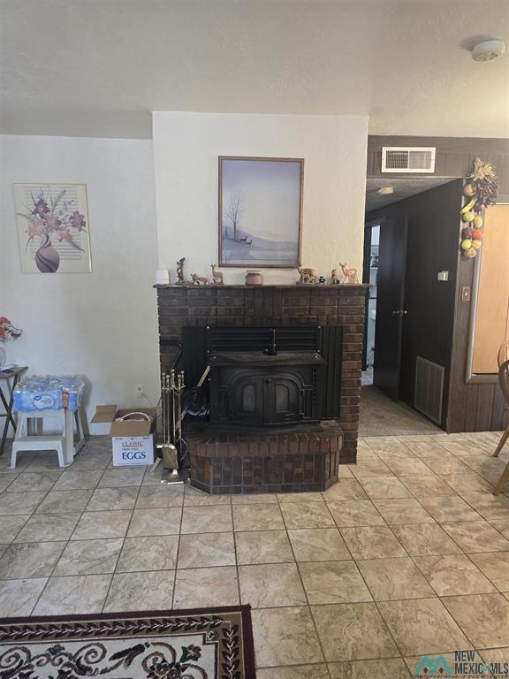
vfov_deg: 73.9
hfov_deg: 58.9
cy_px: 340
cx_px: 254
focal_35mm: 23
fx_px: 451
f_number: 1.7
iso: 500
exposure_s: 1/120
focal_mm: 6.3
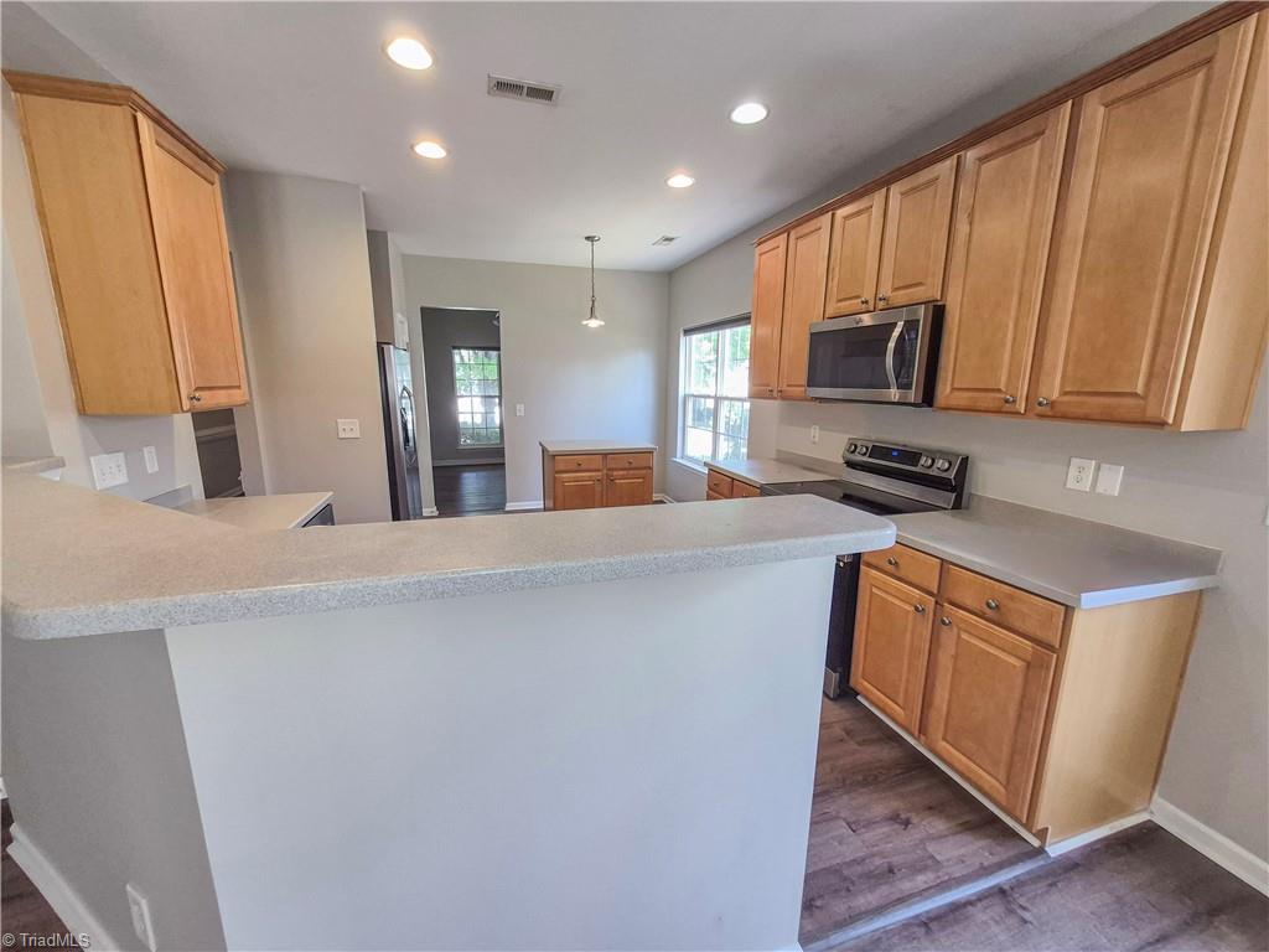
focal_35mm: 13
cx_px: 634
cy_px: 476
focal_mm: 1.74
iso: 64
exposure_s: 1/60
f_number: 2.2
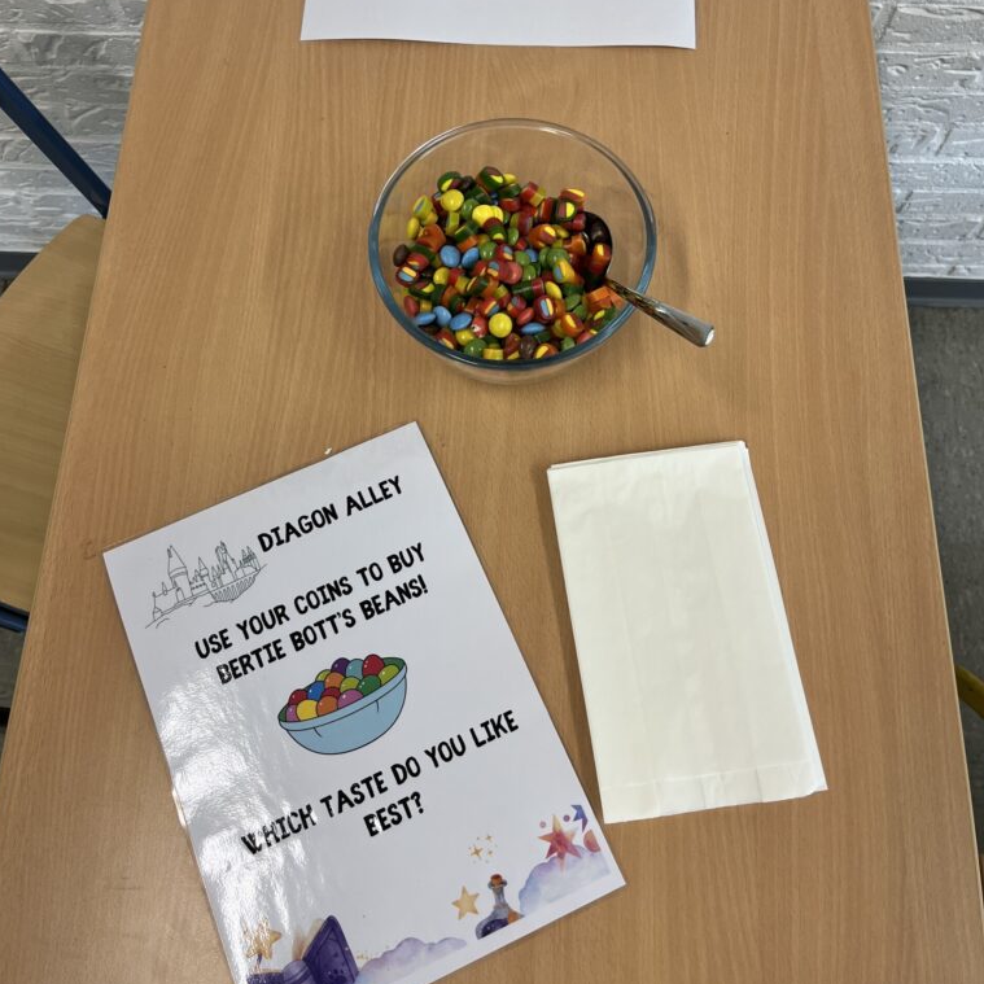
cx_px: 487
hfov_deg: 52.5
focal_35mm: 31
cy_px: 421
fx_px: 997
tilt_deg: -69.7
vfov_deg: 52.3
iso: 100
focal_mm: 5.1
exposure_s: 1/100
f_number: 1.6
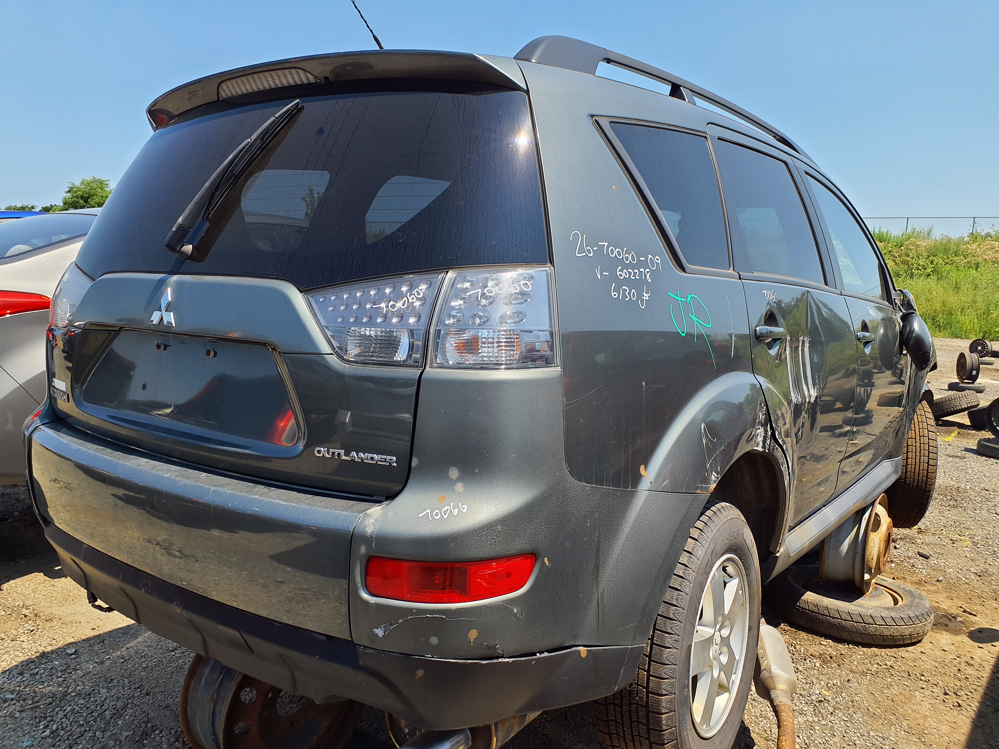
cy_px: 374
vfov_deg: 51.4
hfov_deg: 65.3
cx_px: 500
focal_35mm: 27
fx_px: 779
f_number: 1.9
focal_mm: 3.58
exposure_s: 1/966
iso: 40
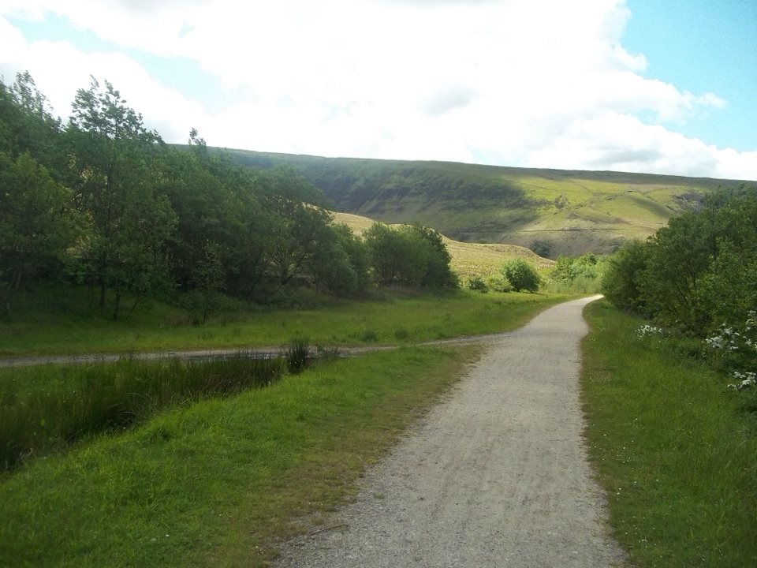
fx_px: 700
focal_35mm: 32
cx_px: 378
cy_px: 284
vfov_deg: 44.2
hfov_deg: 56.8
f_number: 2.9
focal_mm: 5.7
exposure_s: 1/1000
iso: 100
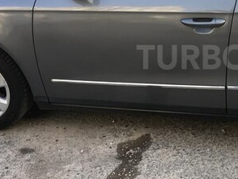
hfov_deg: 28.5
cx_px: 219
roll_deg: -0.1
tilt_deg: -21.2
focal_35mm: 65
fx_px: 447
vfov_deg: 22.5
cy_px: 57
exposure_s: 1/100
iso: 25
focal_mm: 4.15
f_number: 2.2
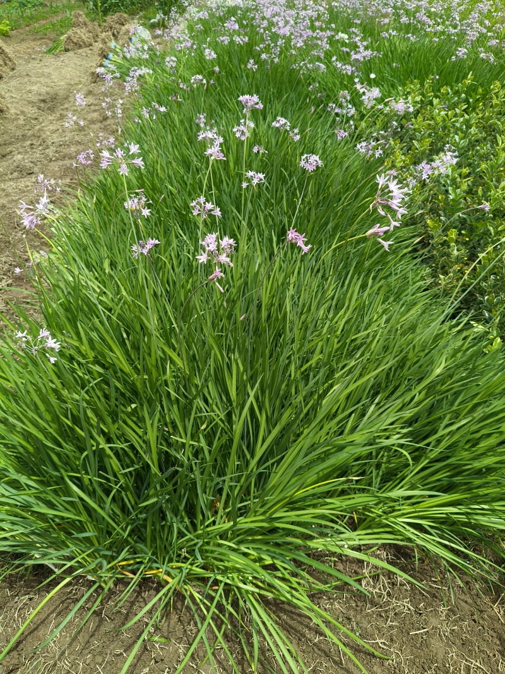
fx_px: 506
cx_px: 252
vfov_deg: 67.3
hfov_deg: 53.1
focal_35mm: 26
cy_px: 337
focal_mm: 4.84
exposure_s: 1/1495
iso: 80
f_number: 1.8
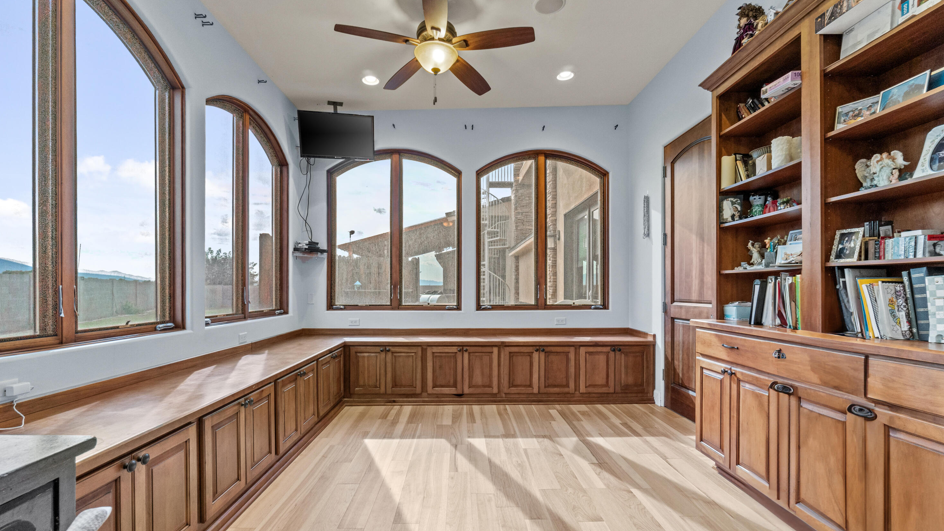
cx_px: 474
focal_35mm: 16
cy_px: 283
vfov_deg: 67.0
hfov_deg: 99.4
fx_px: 400
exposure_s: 1/6
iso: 400
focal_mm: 10
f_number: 8
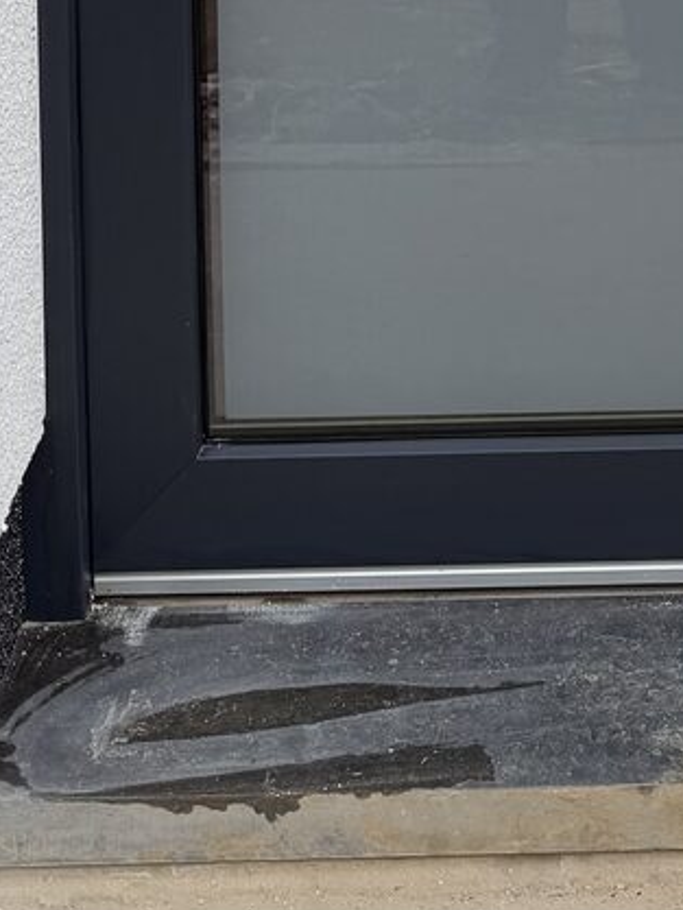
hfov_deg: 15.9
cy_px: -685
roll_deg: +0.7
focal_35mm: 92
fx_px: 2419
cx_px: 591
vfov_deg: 17.6
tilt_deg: -2.0
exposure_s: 1/1727
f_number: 1.78
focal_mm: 6.76
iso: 80
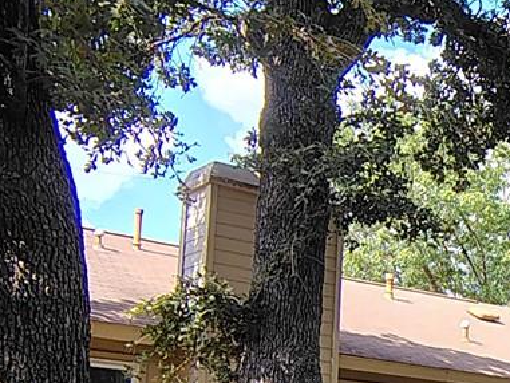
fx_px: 1267
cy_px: 379
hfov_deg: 19.7
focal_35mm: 86
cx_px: 764
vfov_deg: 16.8
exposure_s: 1/255
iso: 100
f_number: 2.2
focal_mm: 2.13
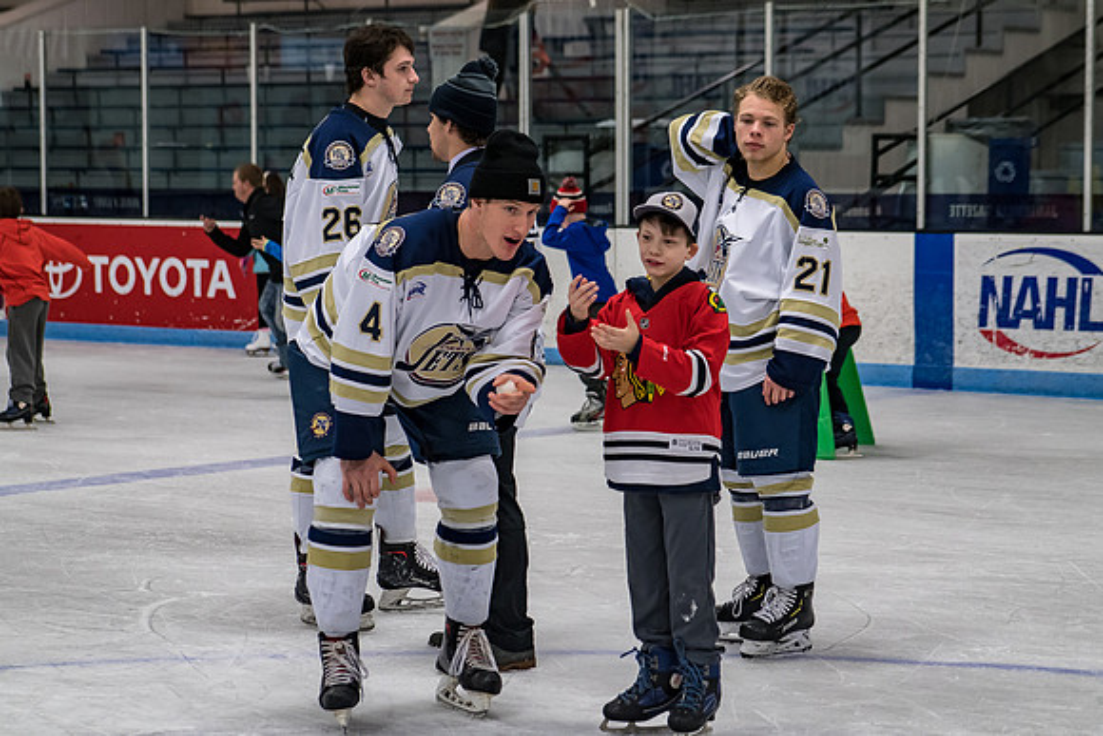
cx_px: 552
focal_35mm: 100
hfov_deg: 20.5
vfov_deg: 13.8
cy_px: 368
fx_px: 3051
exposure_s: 1/500
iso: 640
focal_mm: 66
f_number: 4
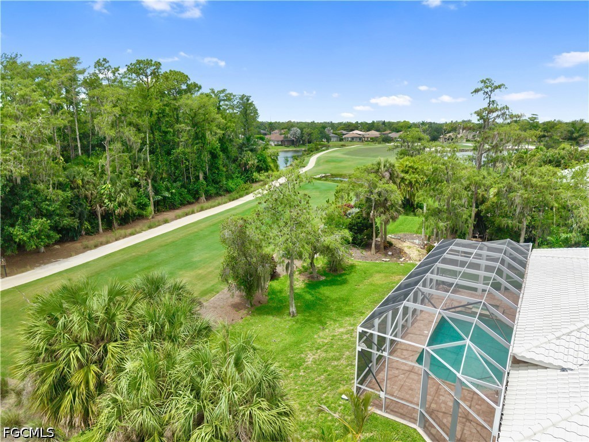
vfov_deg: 56.8
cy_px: 221
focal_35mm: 24
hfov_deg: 71.6
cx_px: 294
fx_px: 408
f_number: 1.8
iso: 100
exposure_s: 1/400
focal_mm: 8.67
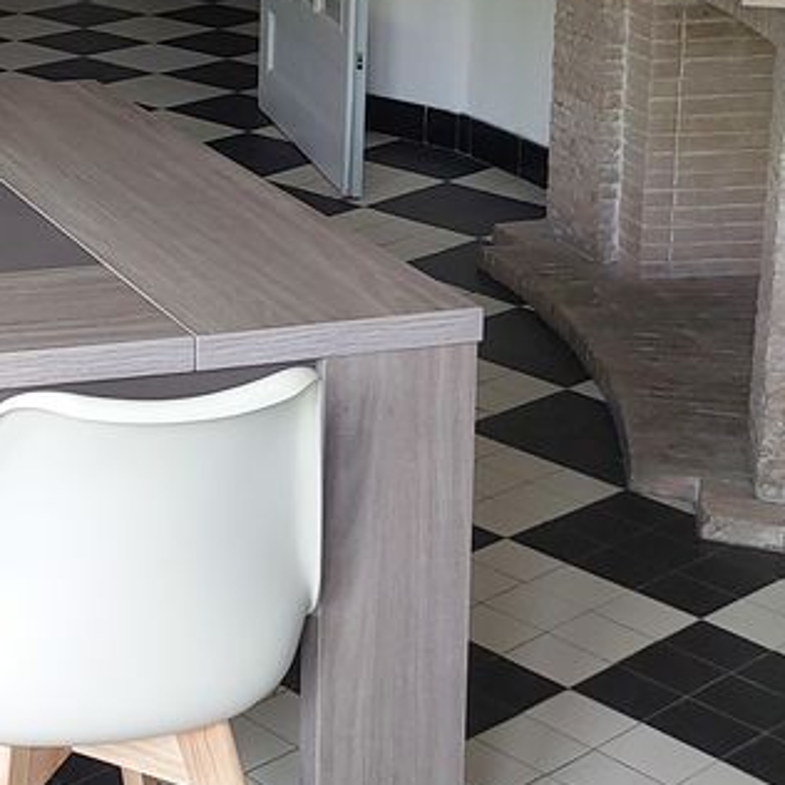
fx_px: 2155
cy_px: -20
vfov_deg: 20.0
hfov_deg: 18.1
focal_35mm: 84
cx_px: -430
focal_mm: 4.6
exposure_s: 1/50
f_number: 1.8
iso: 250
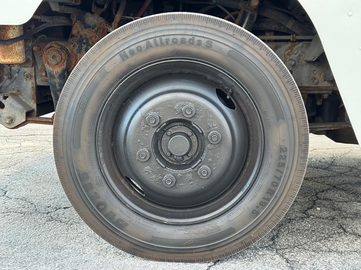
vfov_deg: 30.3
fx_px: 501
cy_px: 135
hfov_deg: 39.7
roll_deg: -1.5
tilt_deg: -9.5
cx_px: 180
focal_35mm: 48
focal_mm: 6.76
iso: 100
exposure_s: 1/101
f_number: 1.78
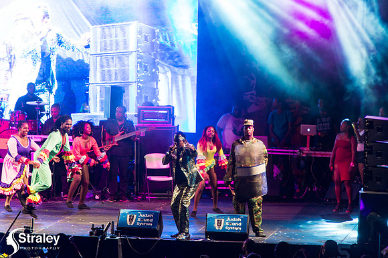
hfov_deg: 7.1
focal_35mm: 290
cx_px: 194
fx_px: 3124
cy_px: 129
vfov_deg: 4.7
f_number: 5.6
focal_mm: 290
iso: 3200
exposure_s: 1/200
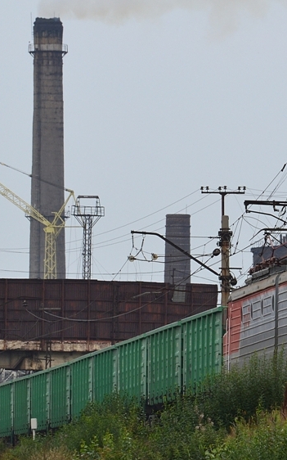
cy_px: 296
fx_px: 6337
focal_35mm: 506
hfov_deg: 2.6
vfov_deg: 4.2
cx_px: 187
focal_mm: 155
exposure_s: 1/320
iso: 400
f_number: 10
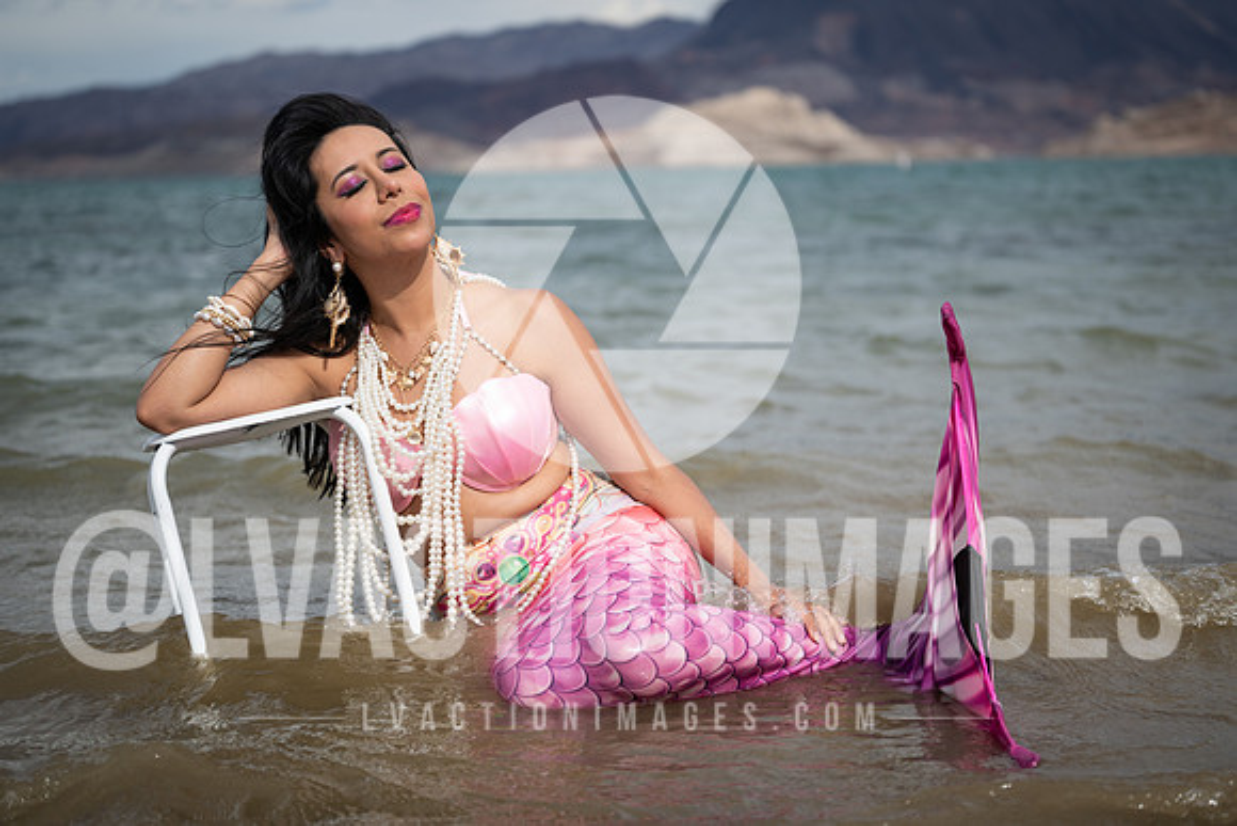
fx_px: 2280
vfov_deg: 20.5
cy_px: 406
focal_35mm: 66
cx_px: 667
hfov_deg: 30.3
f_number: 2.8
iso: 64
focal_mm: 61
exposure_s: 1/1600
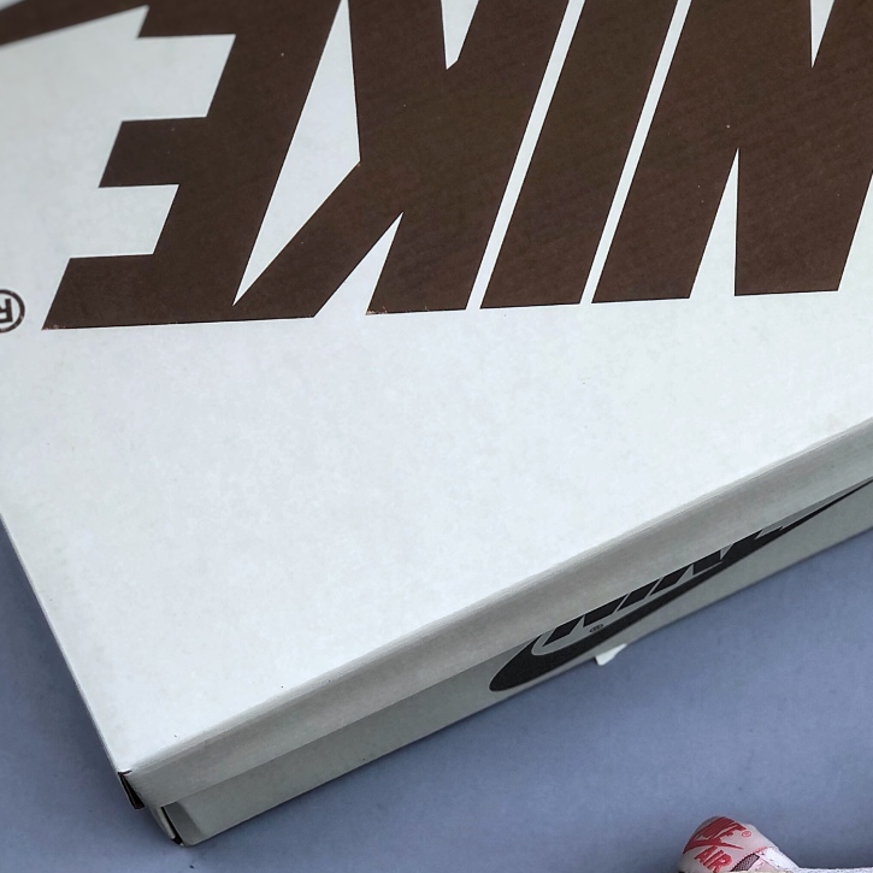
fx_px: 2853
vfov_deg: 17.3
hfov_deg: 17.3
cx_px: 608
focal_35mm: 100
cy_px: 630
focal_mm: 6.6
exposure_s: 1/100
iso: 32
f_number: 2.8
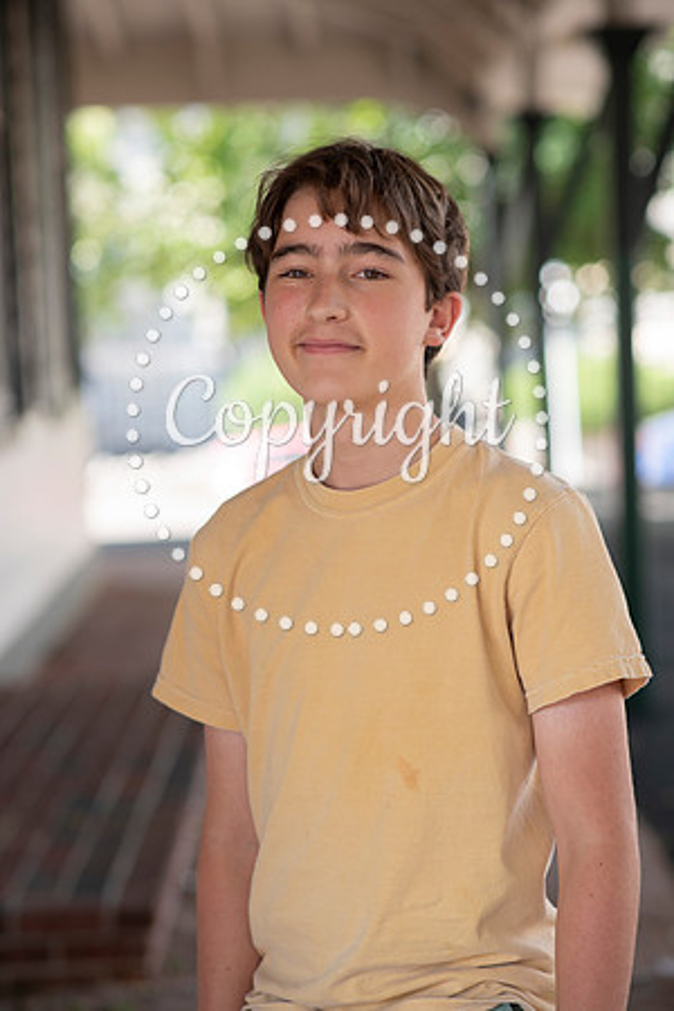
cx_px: 337
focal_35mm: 85
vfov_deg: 23.9
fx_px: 2387
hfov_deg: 16.1
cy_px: 506
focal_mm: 85
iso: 200
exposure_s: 1/320
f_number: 2.8
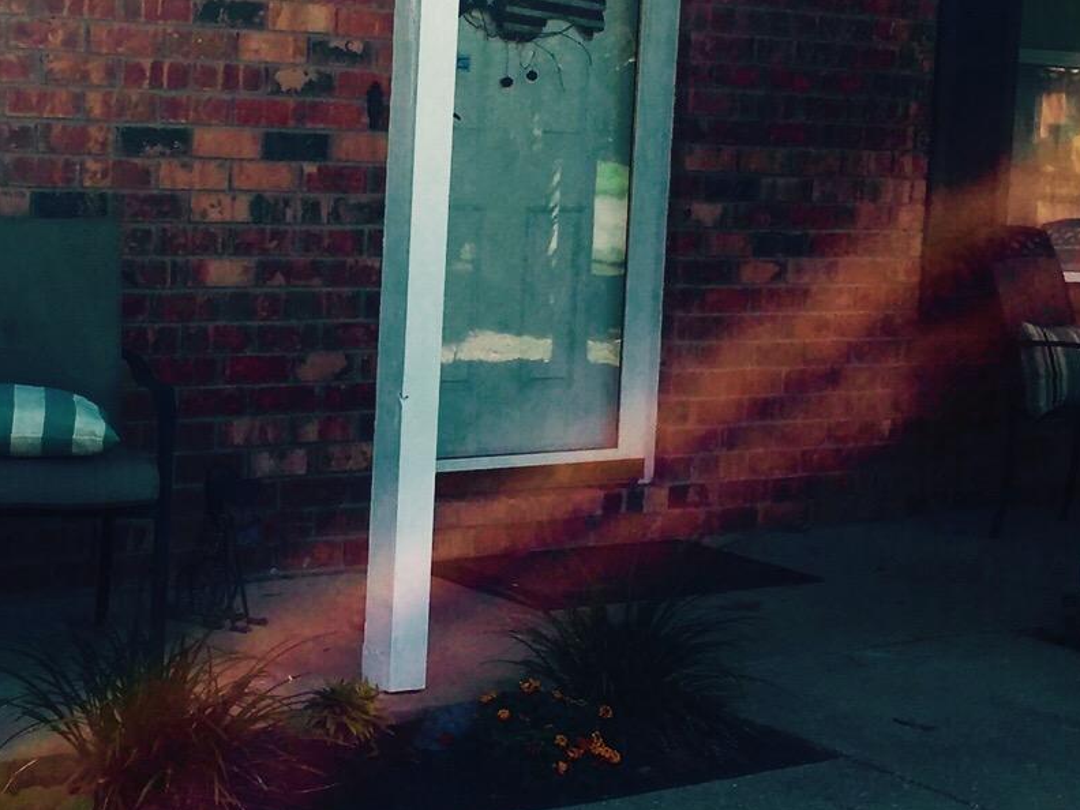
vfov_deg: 19.6
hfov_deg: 25.9
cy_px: 325
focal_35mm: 75
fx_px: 2340
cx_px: 367
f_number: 2.2
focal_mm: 4.15
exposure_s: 1/628
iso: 32
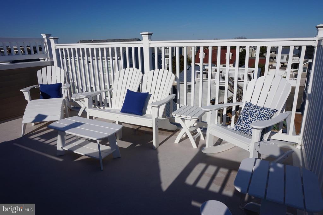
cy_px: 108
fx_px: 215
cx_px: 162
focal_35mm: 24
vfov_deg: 53.1
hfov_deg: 73.8
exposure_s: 1/320
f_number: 14
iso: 100
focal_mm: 16
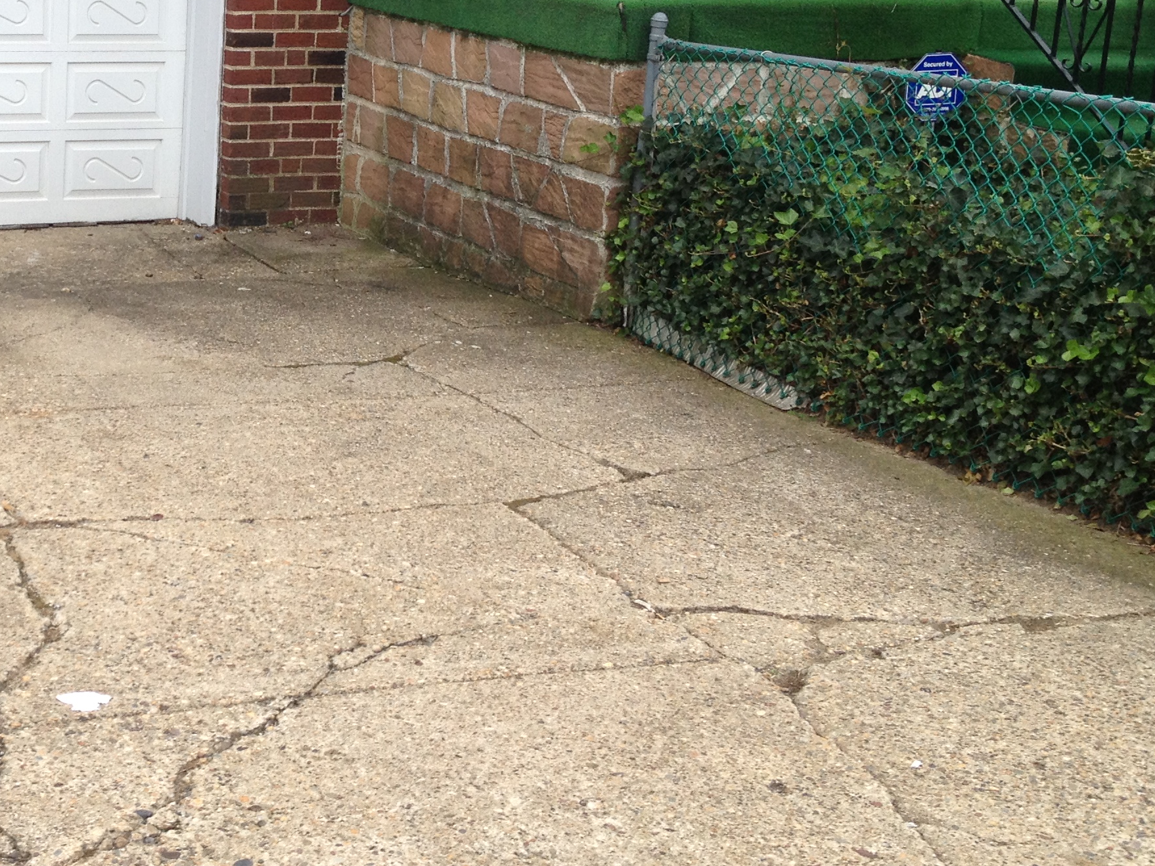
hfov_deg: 28.7
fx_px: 2168
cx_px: 120
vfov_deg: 22.4
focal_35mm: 65
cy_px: 229
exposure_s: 1/238
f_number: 2.4
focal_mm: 4.28
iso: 50
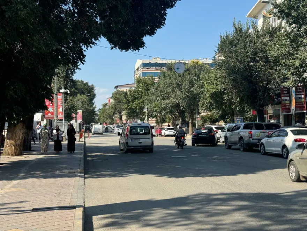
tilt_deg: +2.1
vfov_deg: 30.3
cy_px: 116
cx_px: 154
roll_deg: +1.0
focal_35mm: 48
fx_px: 426
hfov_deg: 39.7
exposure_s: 1/2415
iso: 64
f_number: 1.78
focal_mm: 6.76
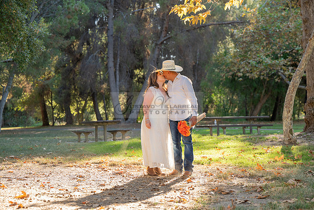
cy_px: 105
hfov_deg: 23.6
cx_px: 157
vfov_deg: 15.9
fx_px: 750
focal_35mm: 86
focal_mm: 86
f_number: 4
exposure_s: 1/200
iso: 200
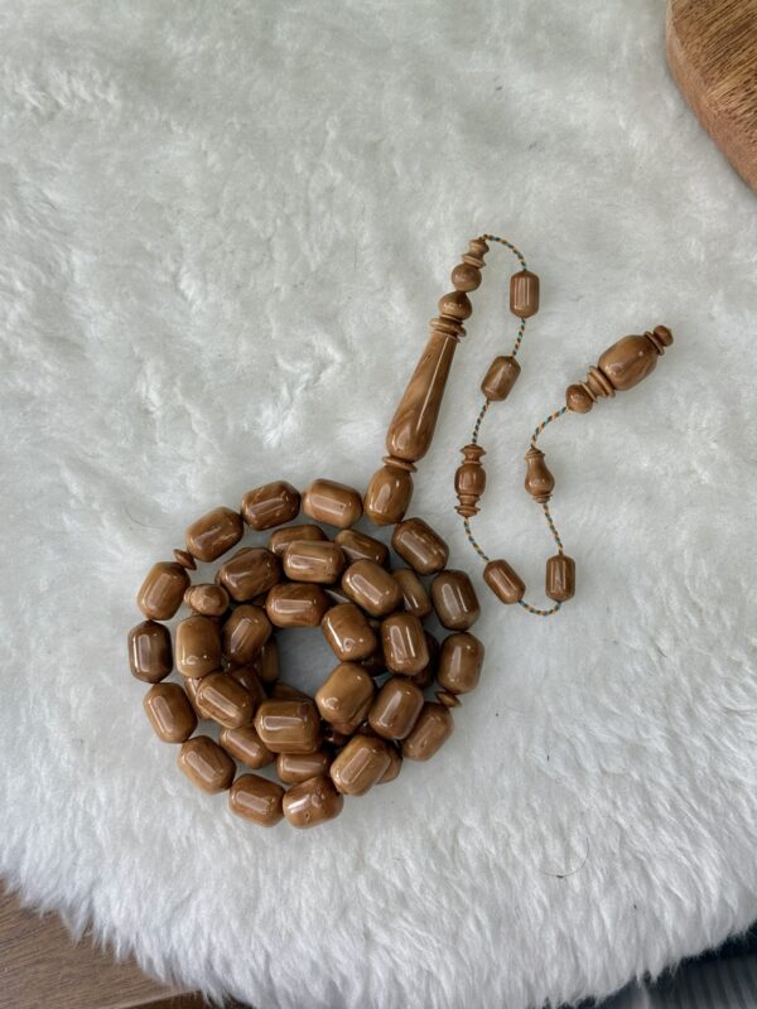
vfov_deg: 39.7
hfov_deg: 30.3
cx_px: 378
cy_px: 504
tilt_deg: -79.3
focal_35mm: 48
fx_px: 1400
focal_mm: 6.76
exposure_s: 1/279
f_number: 1.78
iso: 80
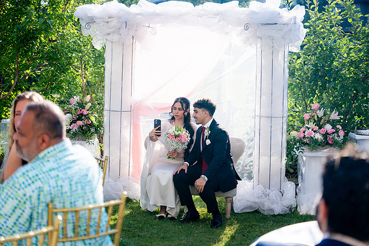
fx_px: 513
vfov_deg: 27.0
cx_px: 184
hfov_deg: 39.6
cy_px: 123
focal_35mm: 50
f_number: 2
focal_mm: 50
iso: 200
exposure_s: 1/3200
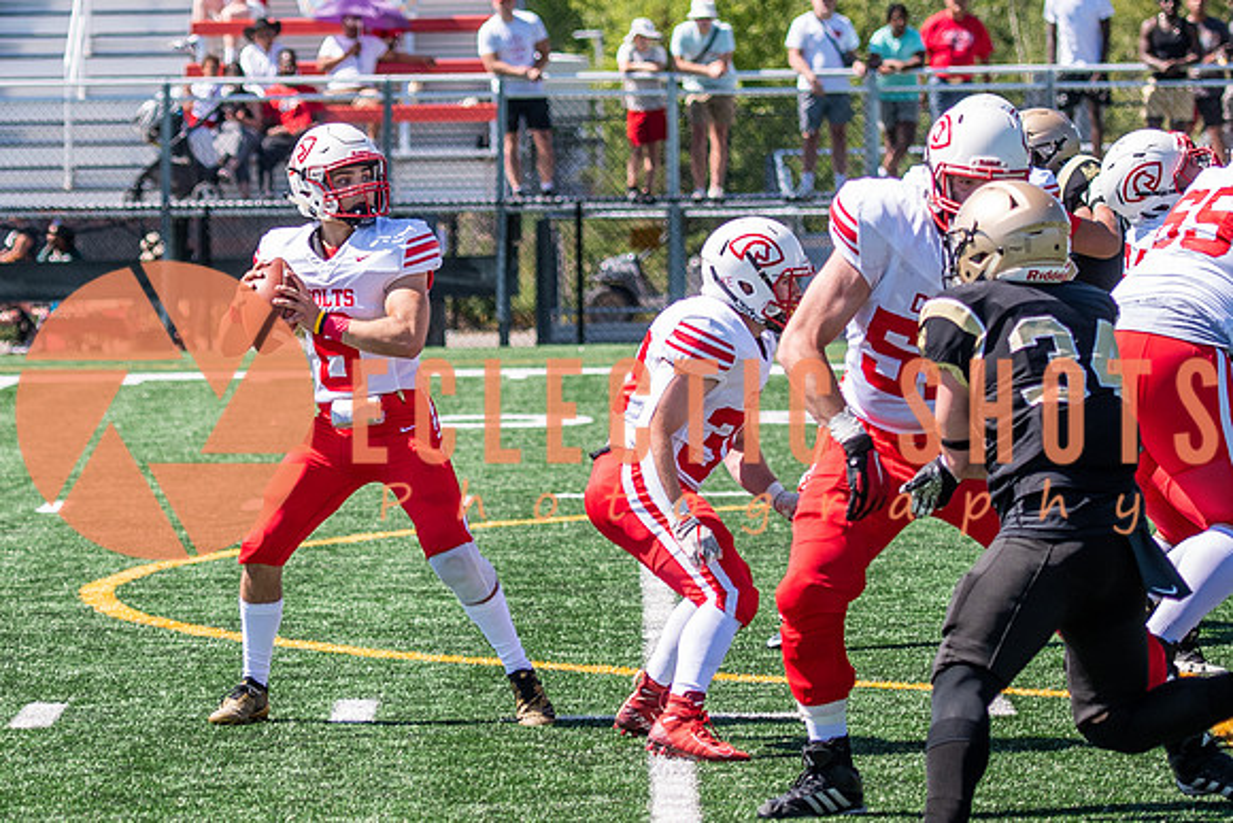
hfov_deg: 8.2
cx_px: 376
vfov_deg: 5.5
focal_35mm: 252
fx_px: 8623
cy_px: 330
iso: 160
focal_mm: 90
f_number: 2.8
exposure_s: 1/2000
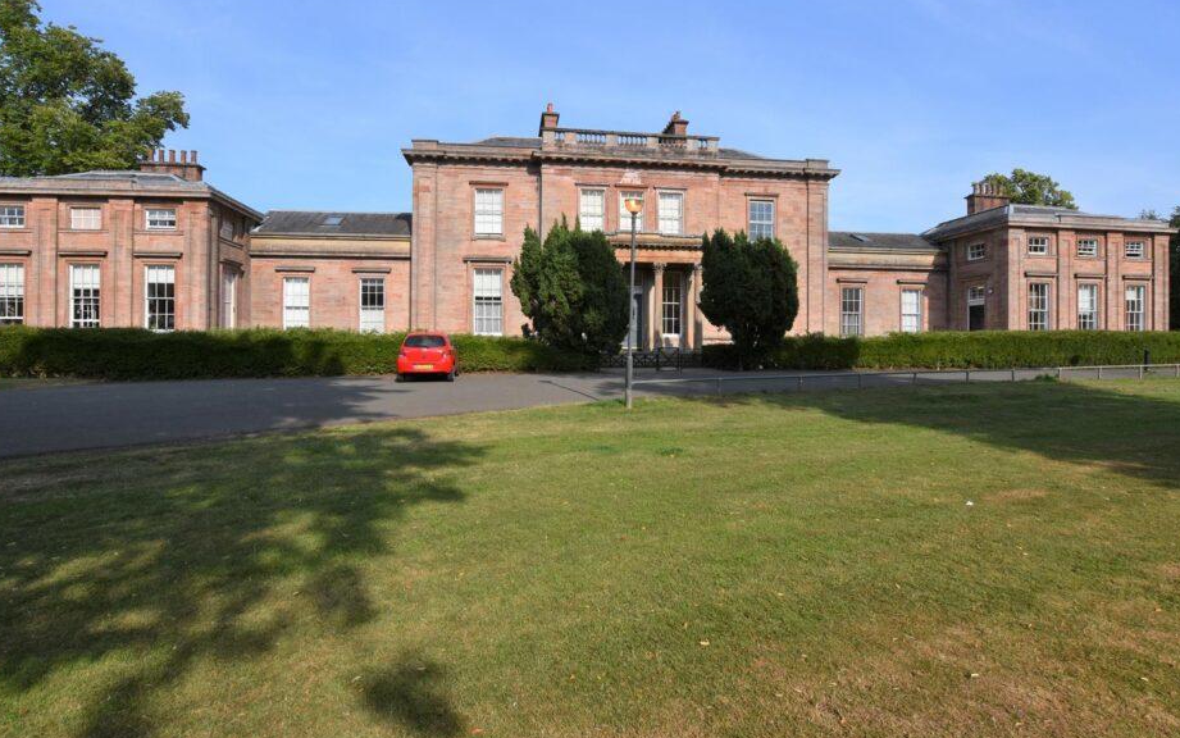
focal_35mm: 17
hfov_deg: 94.3
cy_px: 341
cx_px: 580
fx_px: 547
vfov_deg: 67.9
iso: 220
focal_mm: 10
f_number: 8
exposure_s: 1/500
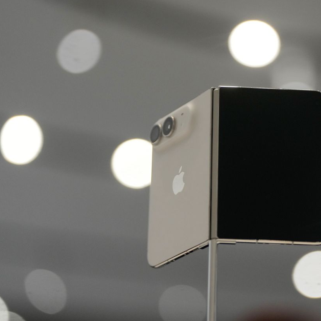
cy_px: 160
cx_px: 223
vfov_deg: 12.9
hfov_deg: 12.9
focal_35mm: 135
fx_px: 1416
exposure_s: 1/2000
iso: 2500
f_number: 2.8
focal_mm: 105
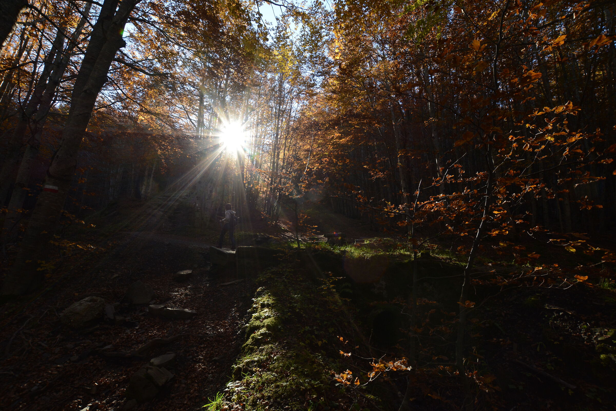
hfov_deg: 100.4
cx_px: 308
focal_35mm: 15
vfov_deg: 77.3
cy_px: 206
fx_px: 257
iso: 500
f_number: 8
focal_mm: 10
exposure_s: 1/160
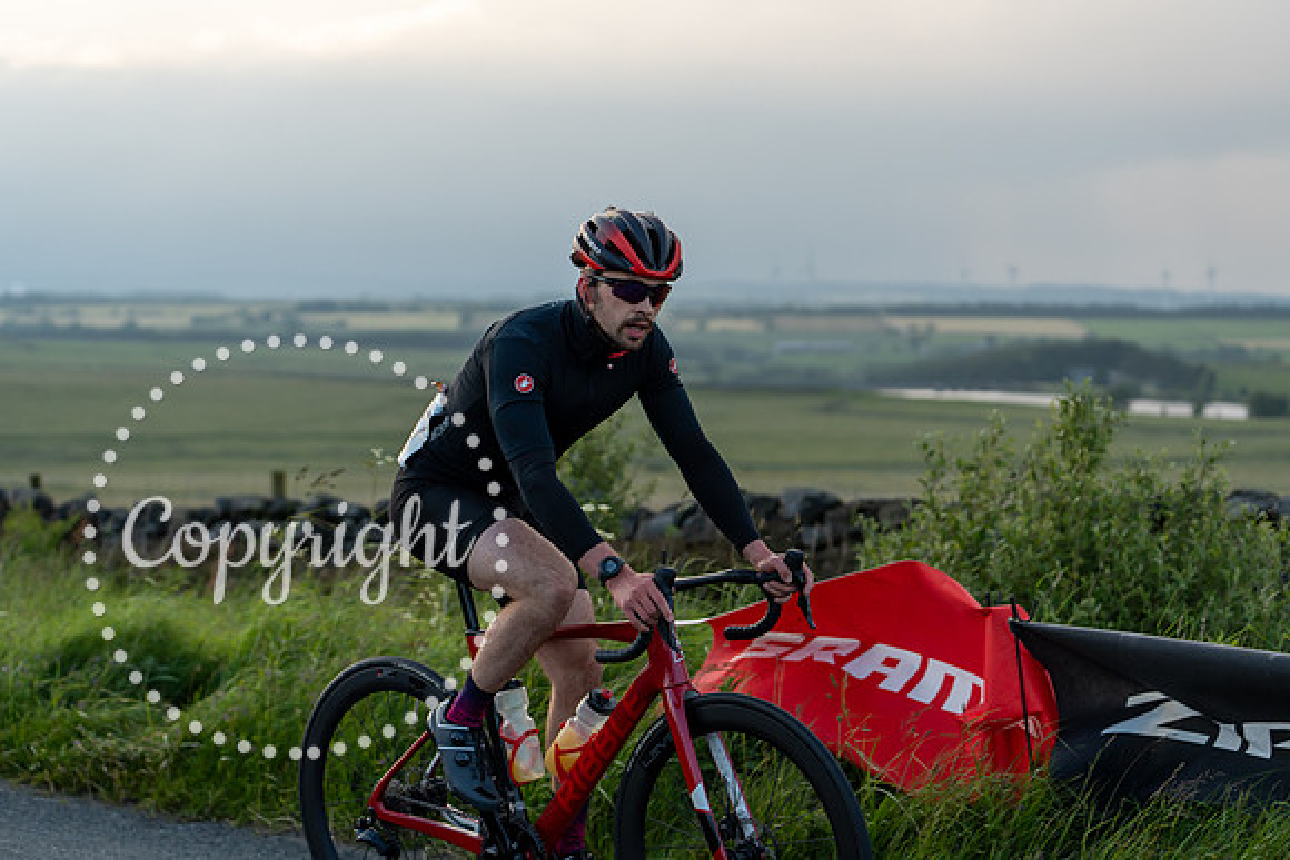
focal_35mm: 70
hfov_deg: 28.8
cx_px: 645
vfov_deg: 19.5
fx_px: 2509
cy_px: 430
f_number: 3.2
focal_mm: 70
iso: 400
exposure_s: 1/1250
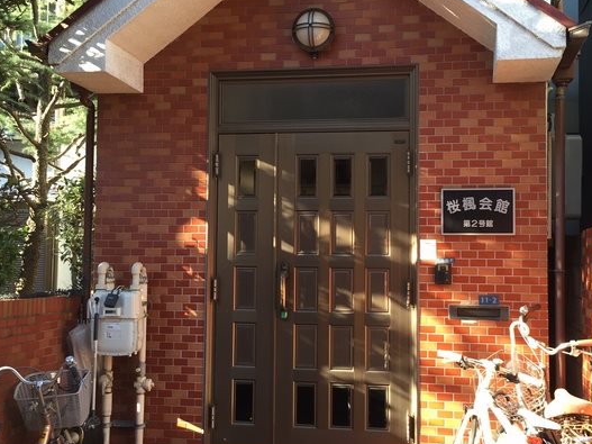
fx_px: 752
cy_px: 236
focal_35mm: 44
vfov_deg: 32.9
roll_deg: -1.2
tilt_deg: +3.0
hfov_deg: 42.9
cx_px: 318
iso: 32
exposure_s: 1/120
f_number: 2.2
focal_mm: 4.15
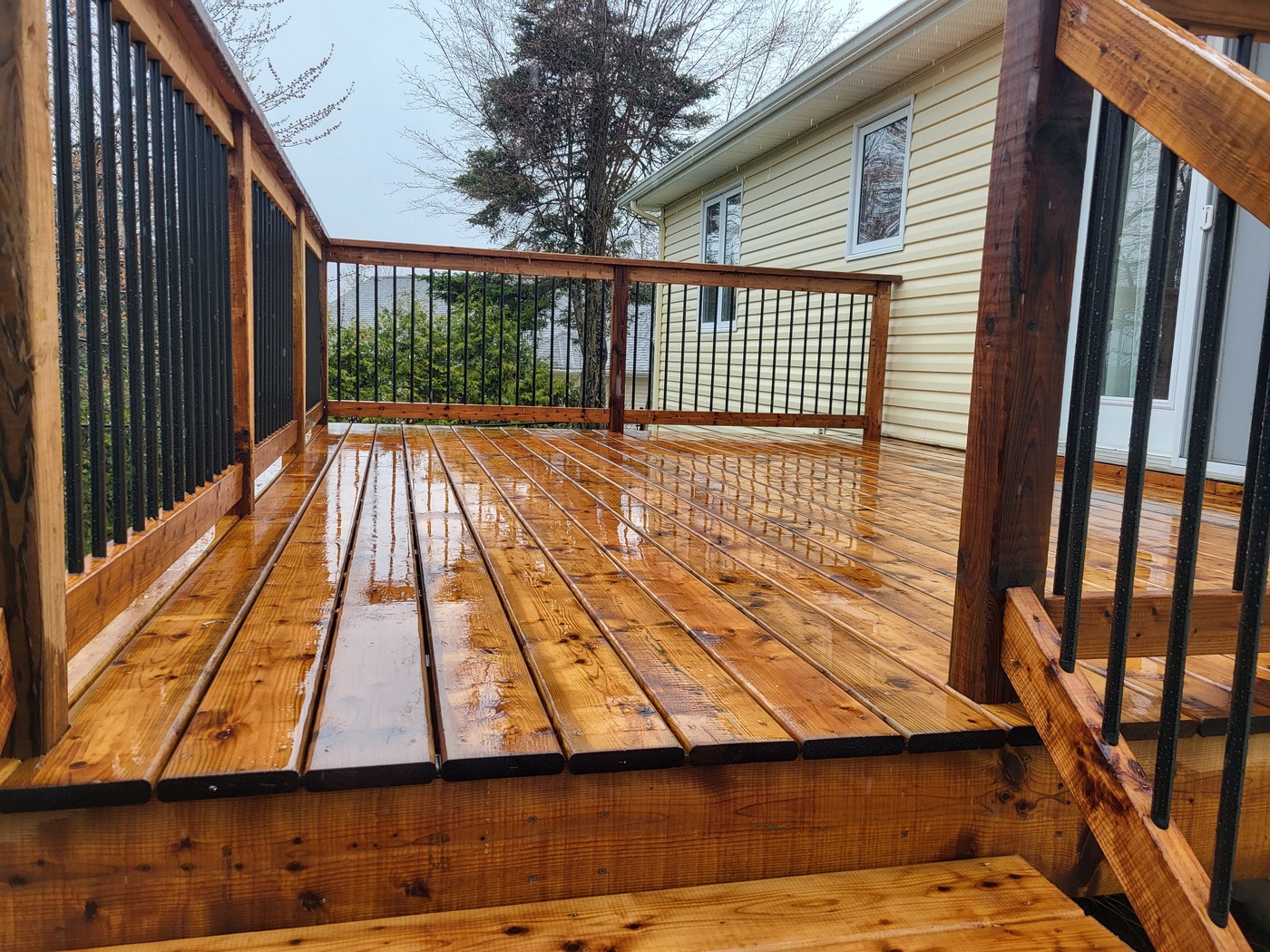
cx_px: 635
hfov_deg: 67.3
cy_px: 476
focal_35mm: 26
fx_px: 954
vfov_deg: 53.1
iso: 40
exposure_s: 1/601
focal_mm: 5.4
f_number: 1.8
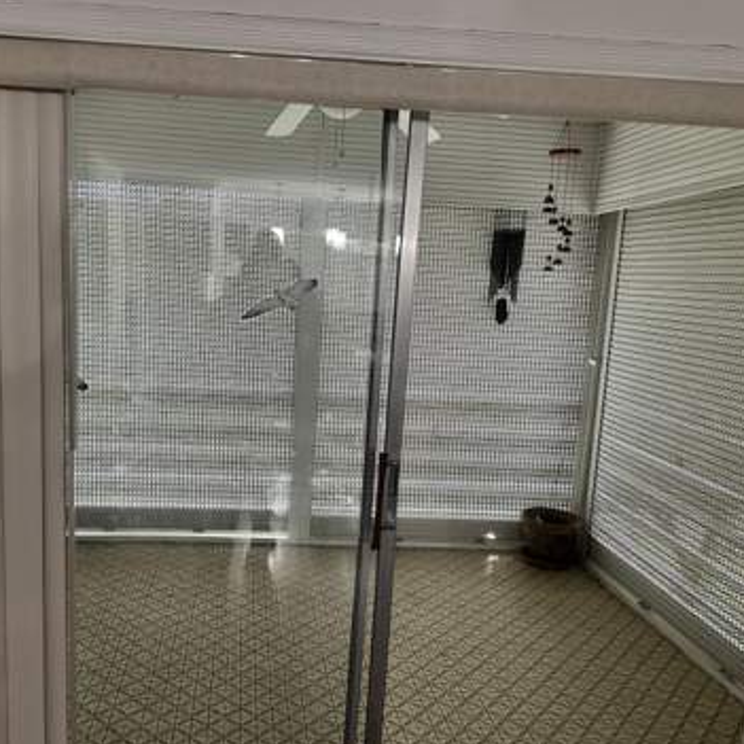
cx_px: 295
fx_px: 705
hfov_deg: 55.2
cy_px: 374
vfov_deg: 55.6
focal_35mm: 29
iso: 500
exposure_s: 1/60
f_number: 1.78
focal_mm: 6.86
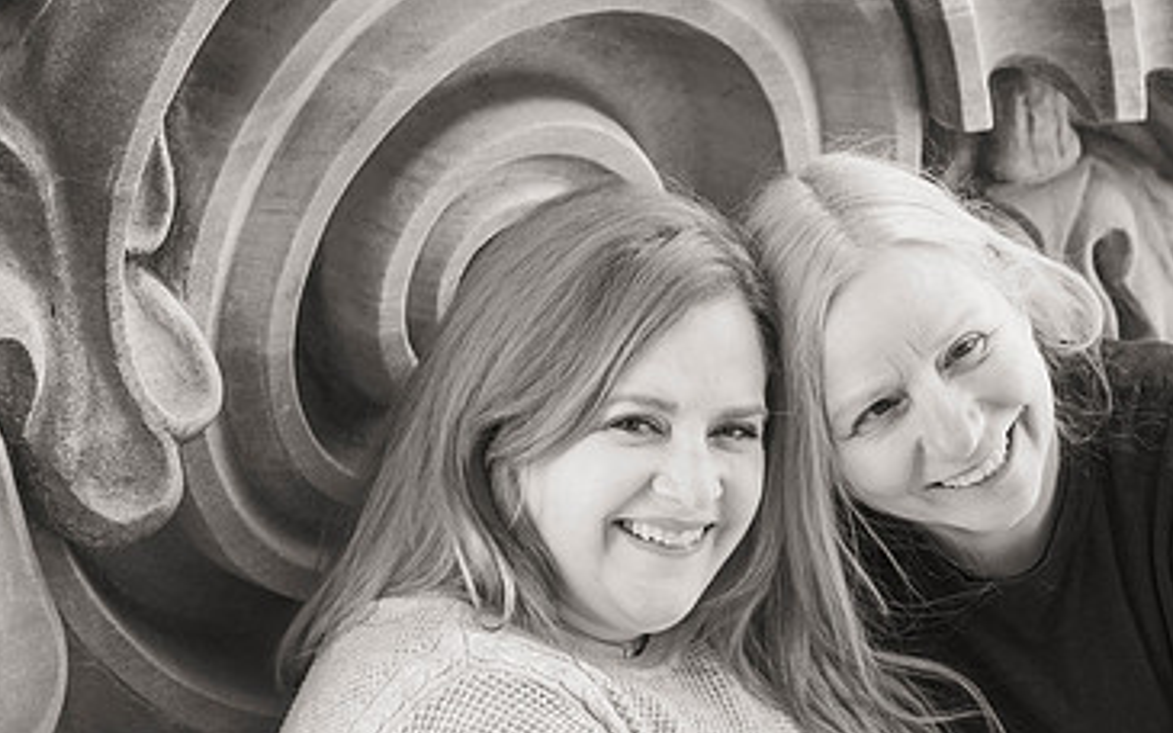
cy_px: 457
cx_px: 826
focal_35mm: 134
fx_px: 4283
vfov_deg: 9.8
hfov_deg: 15.5
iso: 400
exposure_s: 1/400
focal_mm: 78
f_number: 4
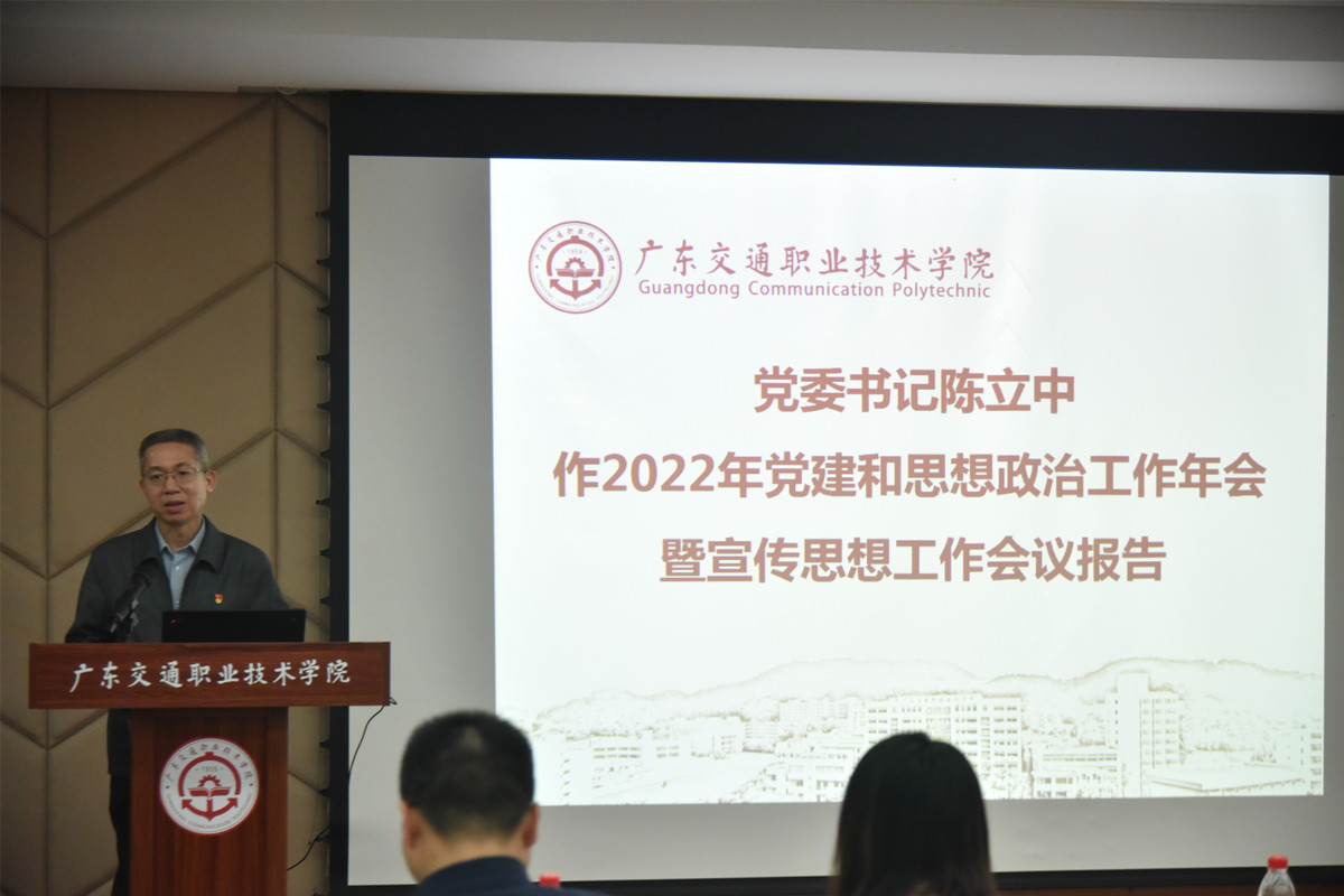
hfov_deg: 27.0
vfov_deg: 18.2
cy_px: 448
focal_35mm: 75
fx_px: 2800
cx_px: 672
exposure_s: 1/100
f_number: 4
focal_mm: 75
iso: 3200
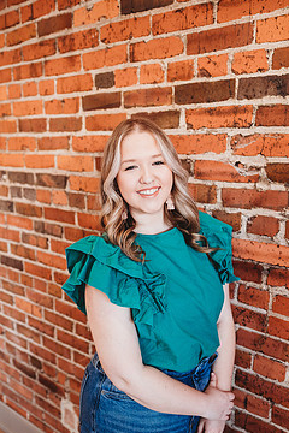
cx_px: 159
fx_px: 361
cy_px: 239
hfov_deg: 43.6
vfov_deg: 61.8
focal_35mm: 30
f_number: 2.2
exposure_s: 1/160
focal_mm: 24
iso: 500
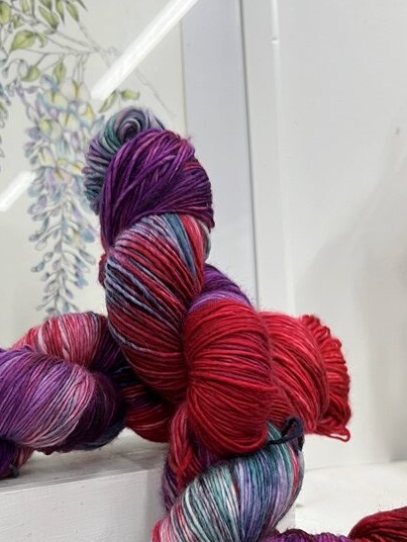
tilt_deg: -3.7
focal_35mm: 43
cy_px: 363
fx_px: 674
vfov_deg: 43.2
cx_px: 183
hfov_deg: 33.6
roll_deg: +1.2
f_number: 1.6
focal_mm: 5.1
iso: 64
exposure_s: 1/50
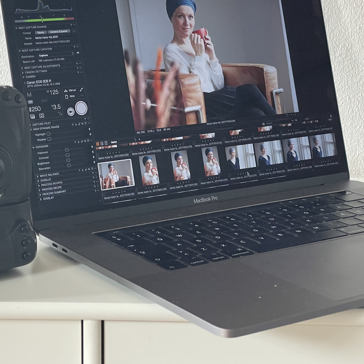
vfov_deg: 20.1
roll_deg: +0.8
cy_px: 124
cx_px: 74
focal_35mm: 86
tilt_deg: -10.2
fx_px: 1023
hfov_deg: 20.0
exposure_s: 1/122
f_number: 2
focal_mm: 6
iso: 100
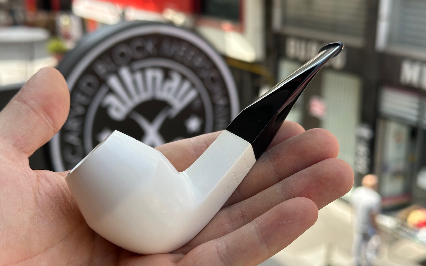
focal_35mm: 51
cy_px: 152
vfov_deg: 25.3
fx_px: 592
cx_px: 213
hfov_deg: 39.6
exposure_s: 1/823
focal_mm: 6.86
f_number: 1.78
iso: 64
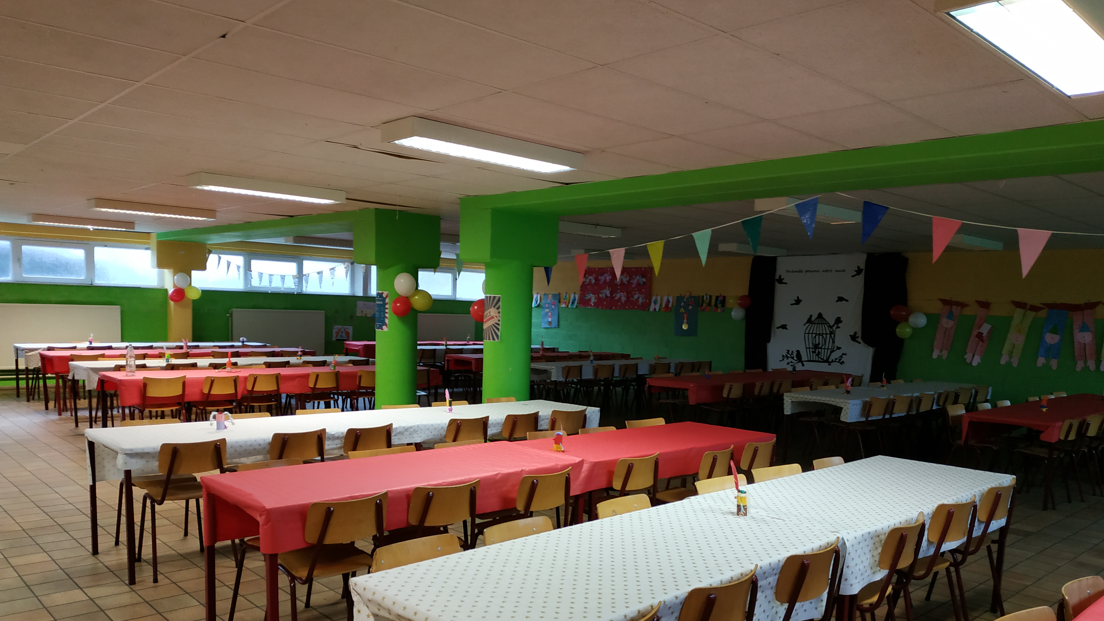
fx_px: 790
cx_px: 565
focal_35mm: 27
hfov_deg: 69.9
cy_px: 388
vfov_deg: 42.6
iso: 250
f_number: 1.9
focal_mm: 3.94
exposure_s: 1/25
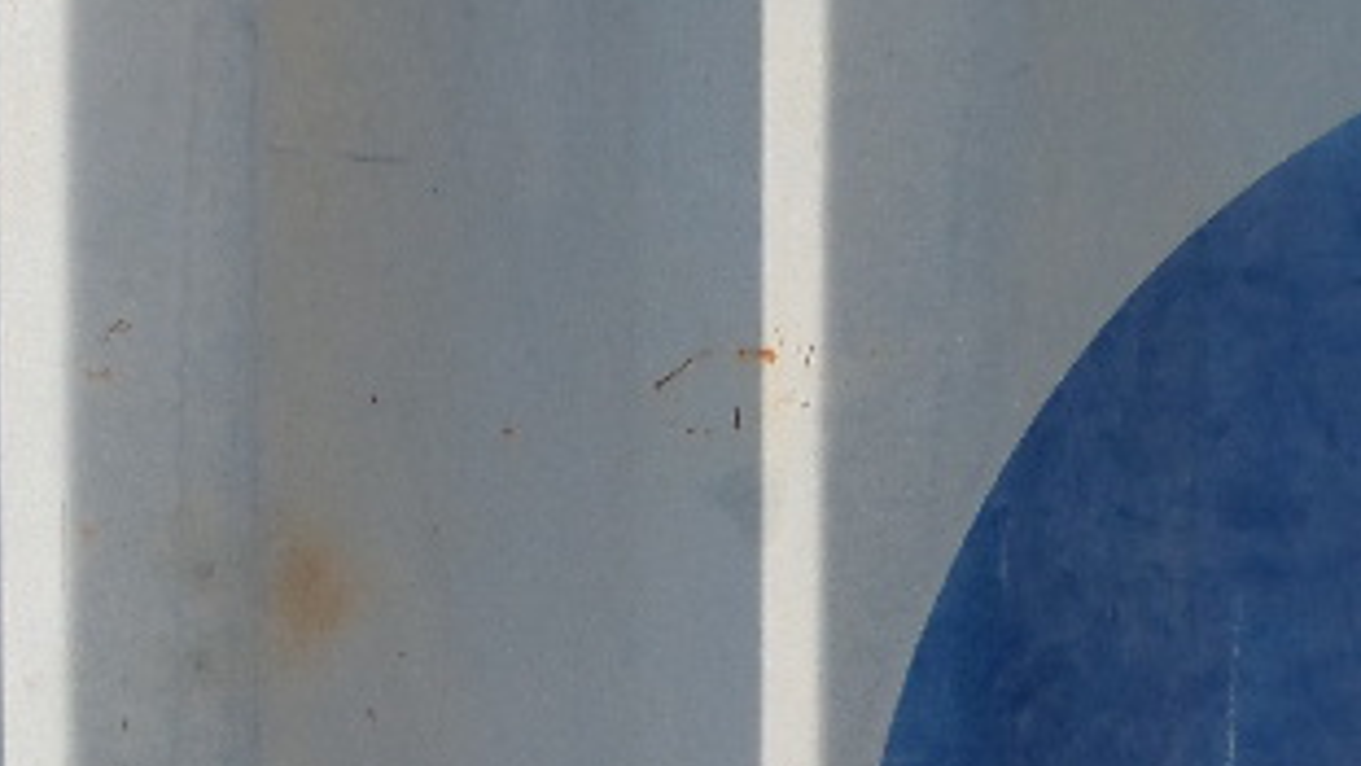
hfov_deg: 24.7
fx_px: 3104
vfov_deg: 12.7
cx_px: 661
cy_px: 1423
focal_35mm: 86
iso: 80
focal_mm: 4
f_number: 4.6
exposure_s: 1/500
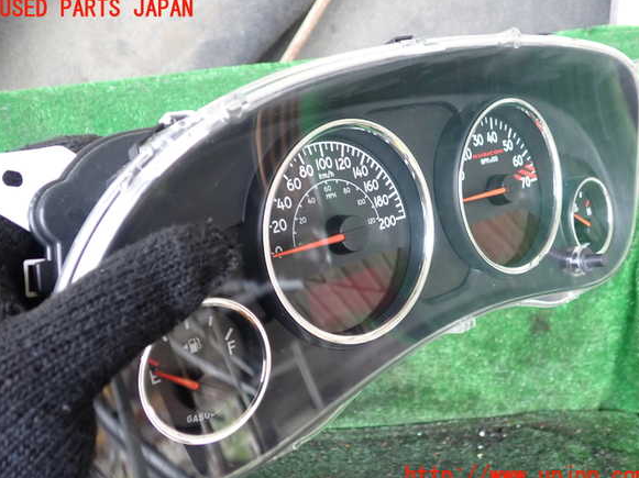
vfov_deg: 45.4
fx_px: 572
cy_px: 243
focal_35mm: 31
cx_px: 323
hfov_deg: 58.4
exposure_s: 1/40
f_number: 2.3
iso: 200
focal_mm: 5.4
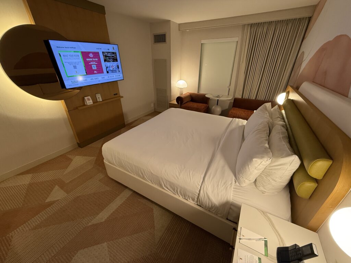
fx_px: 142
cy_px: 132
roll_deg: +0.3
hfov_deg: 102.1
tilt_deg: -26.5
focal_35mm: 14
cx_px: 176
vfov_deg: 85.7
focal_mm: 2.22
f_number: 2.2
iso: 200
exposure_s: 1/60
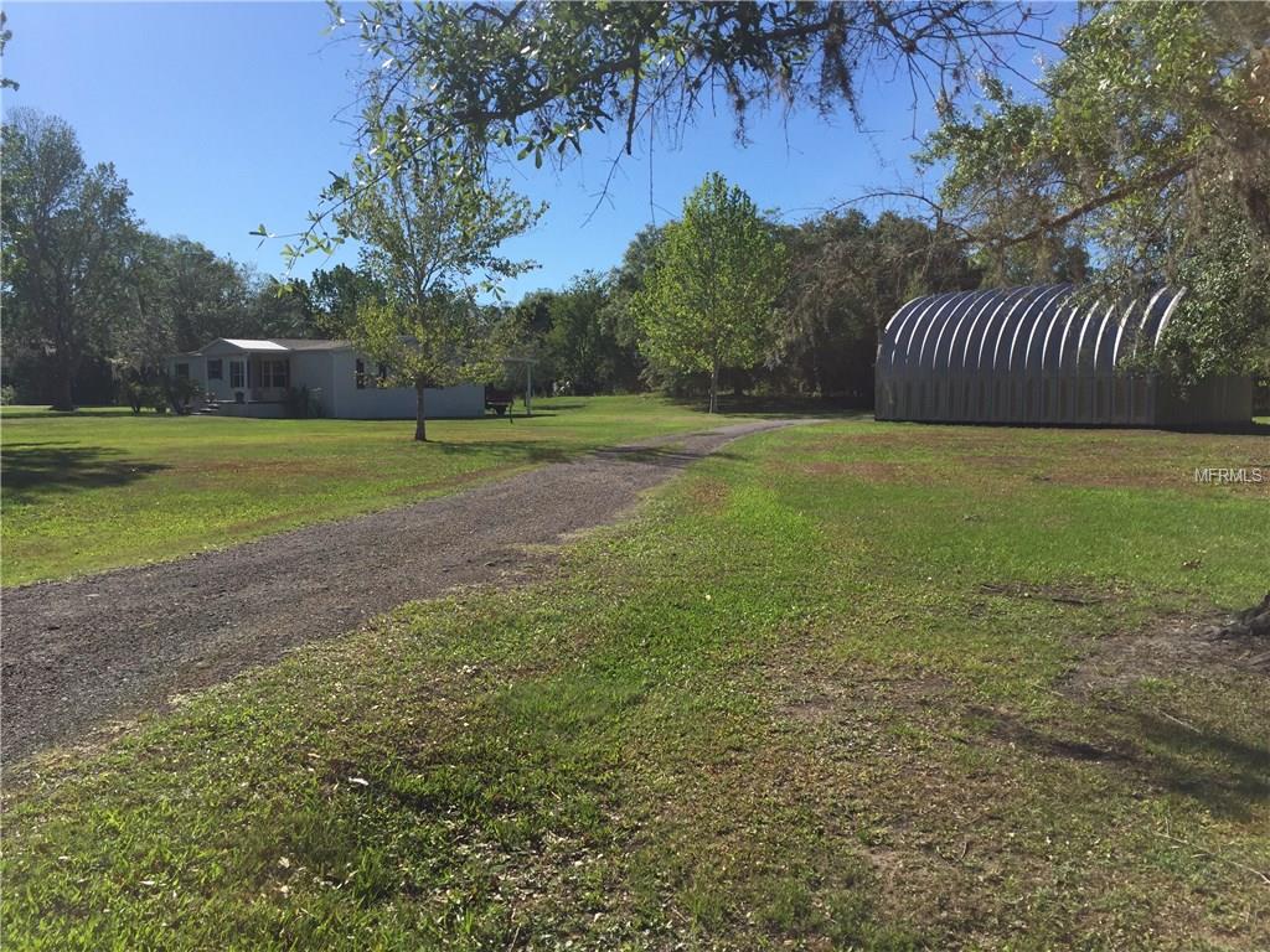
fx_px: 1064
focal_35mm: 29
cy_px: 476
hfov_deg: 61.7
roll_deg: -1.3
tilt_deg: -4.1
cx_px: 635
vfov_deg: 48.2
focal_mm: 4.15
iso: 32
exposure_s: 1/2475
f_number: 2.2
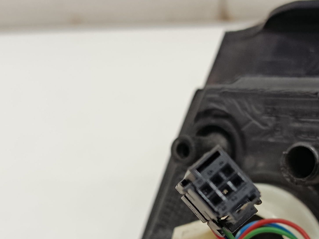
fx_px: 608
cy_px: 175
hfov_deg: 29.1
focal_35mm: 66
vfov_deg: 22.1
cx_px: 228
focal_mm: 5.24
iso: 636
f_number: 1.7
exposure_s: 1/50
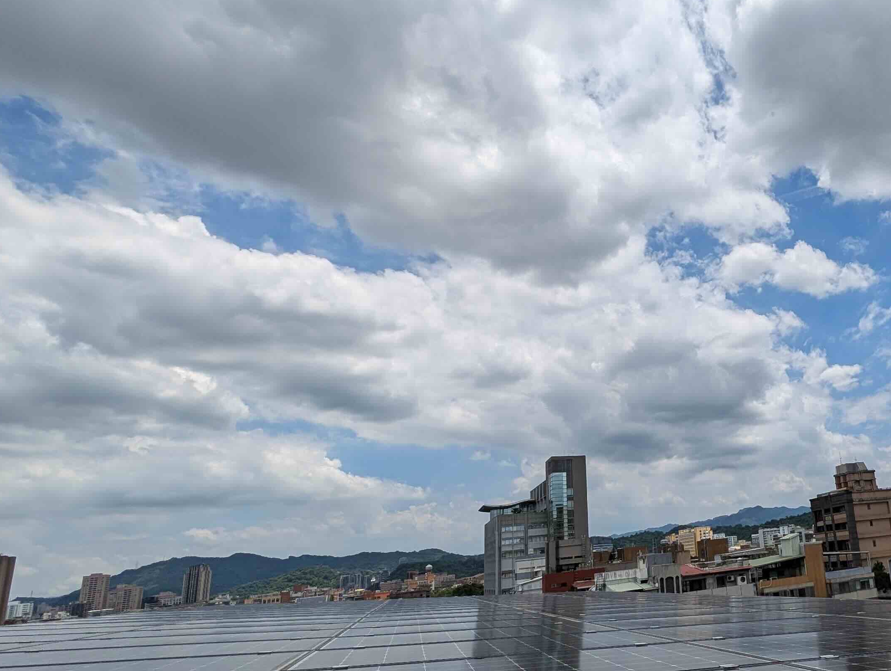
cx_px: 749
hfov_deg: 65.1
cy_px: 370
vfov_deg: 58.9
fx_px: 593
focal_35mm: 23
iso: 42
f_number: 1.95
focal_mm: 2.23
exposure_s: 1/4016
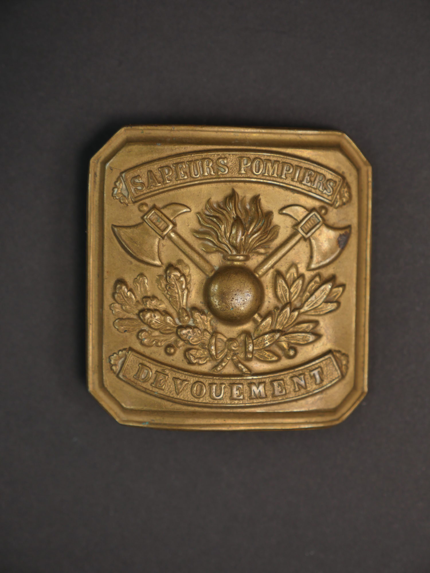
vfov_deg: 27.8
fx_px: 1159
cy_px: 286
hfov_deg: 21.0
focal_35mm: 70
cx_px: 215
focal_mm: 35
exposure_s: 1/80
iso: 200
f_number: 3.2
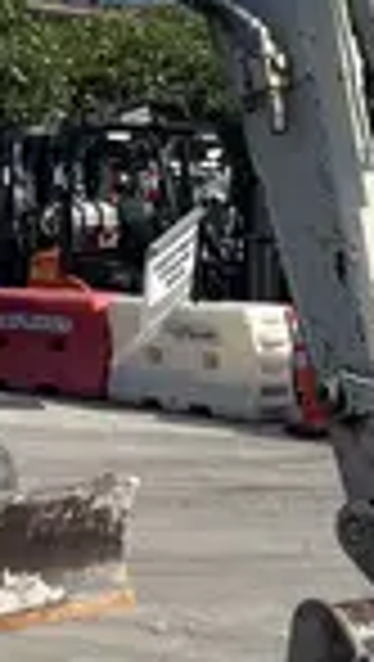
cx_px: 5
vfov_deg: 20.1
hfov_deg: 11.4
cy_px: 236
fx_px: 1863
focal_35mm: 106
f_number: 1.6
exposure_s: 1/4651
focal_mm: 5.1
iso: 50
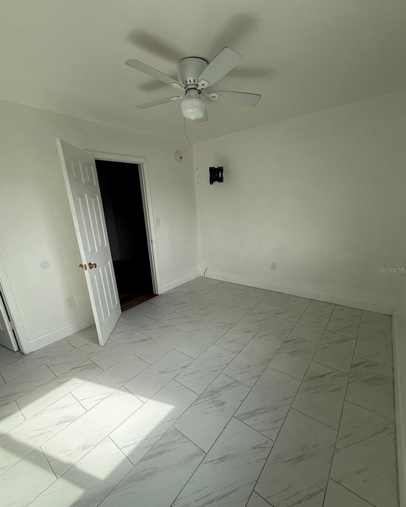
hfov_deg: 84.1
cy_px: 270
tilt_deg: -15.5
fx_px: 225
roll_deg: +3.2
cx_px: 203
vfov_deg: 96.7
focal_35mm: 15
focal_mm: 2.22
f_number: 2.2
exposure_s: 1/195
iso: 50
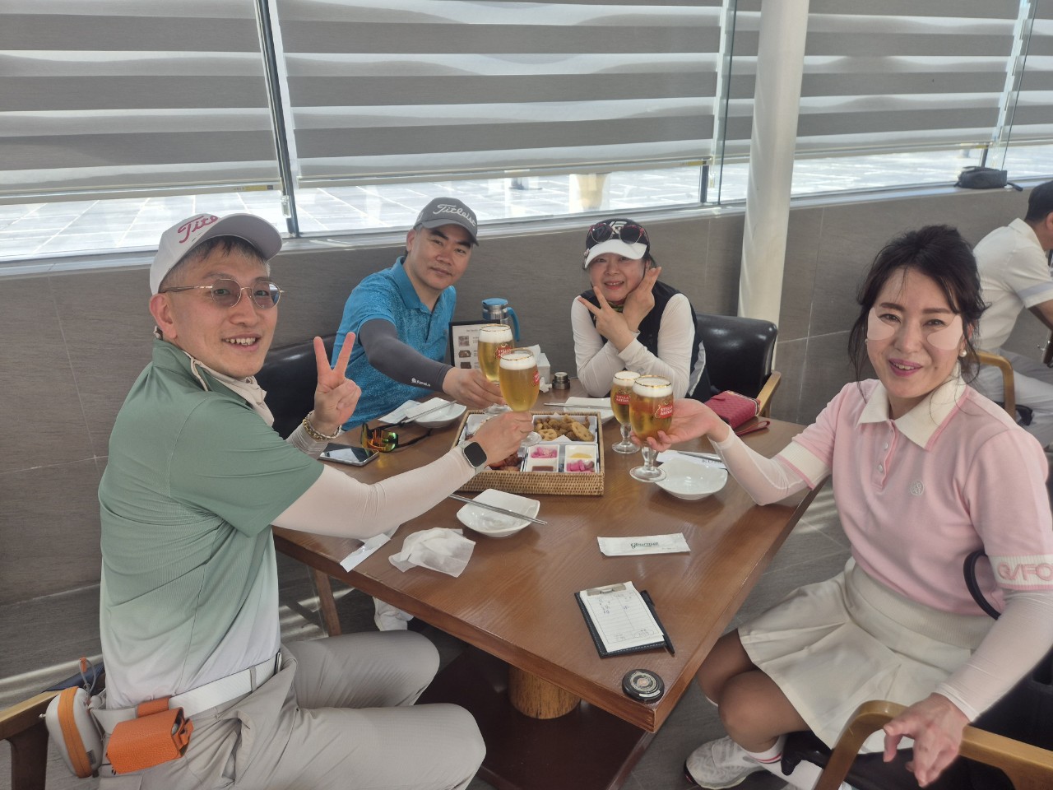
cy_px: 395
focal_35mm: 23
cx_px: 526
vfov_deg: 58.9
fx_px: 700
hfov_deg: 73.9
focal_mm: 5.4
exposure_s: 1/120
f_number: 1.8
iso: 32
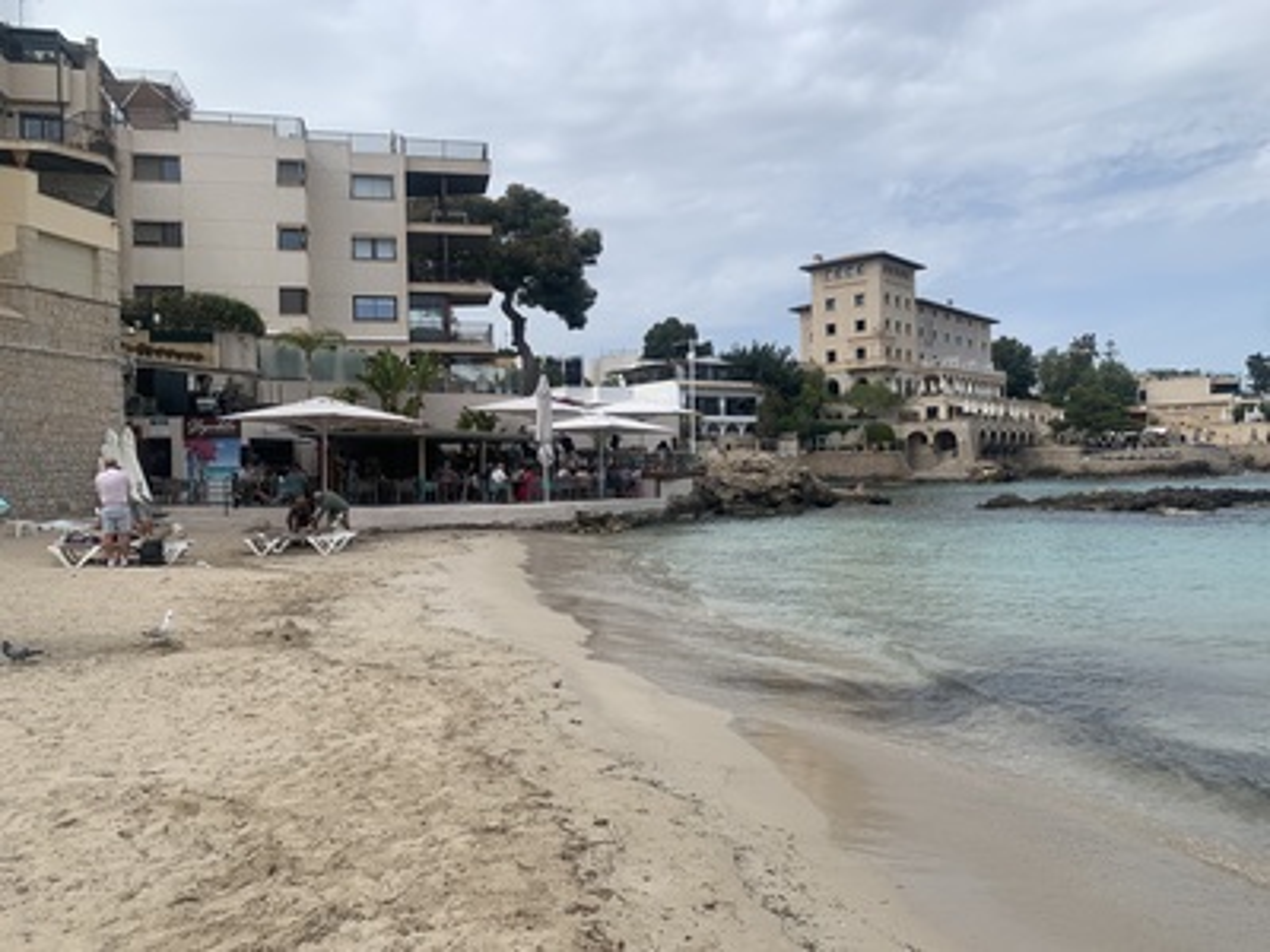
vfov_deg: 53.1
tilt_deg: -3.1
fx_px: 954
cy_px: 476
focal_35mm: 26
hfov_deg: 67.3
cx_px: 635
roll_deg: +1.5
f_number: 1.8
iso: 25
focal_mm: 4.25
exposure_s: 1/2611
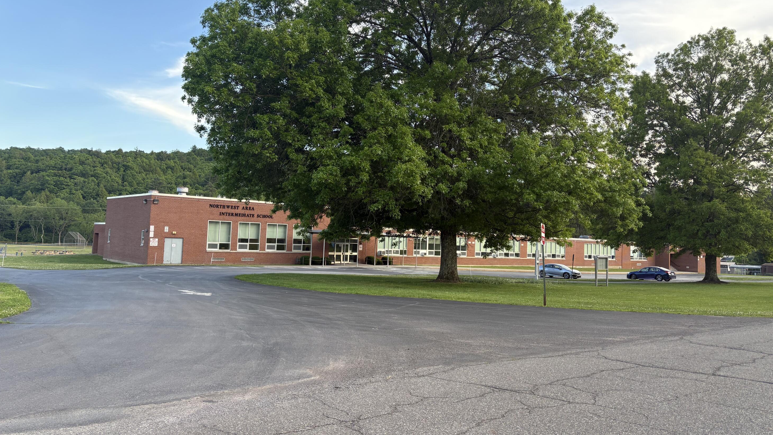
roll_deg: -1.5
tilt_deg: +4.4
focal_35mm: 29
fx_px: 594
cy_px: 196
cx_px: 388
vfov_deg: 40.1
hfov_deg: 66.1
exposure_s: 1/447
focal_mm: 5.96
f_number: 1.6
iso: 64
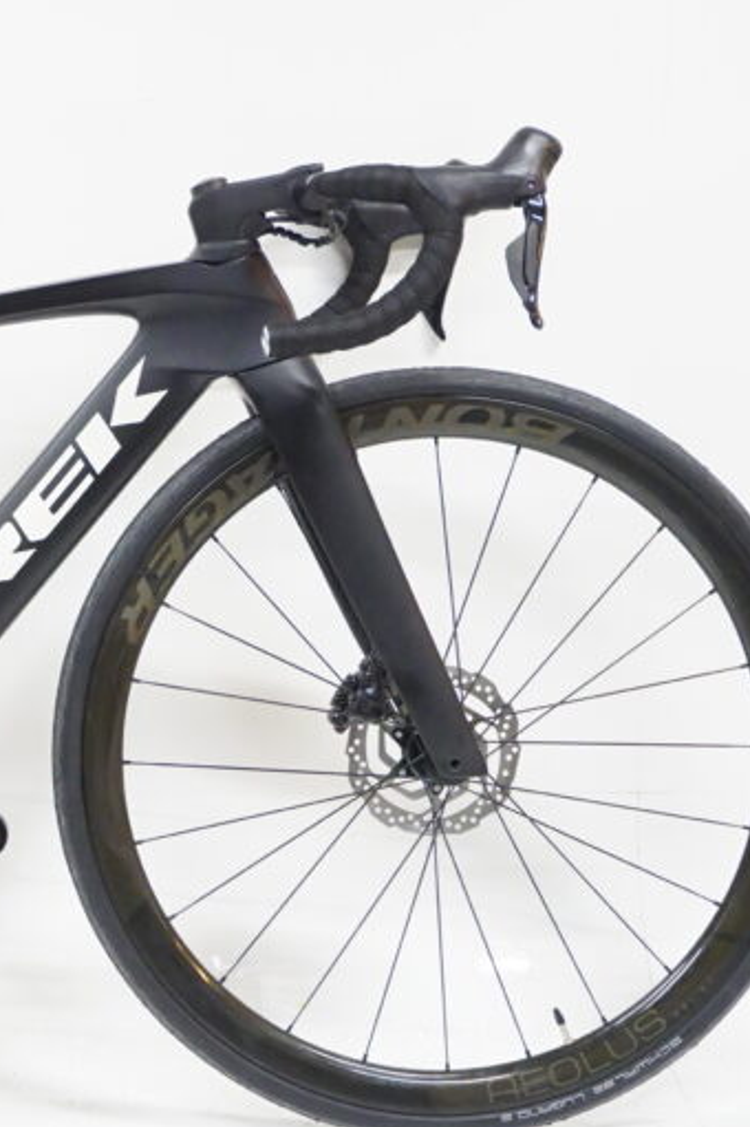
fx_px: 2910
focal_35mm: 93
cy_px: 517
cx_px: -110
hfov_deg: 14.3
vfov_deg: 21.9
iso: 4000
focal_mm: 36
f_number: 8
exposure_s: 1/50
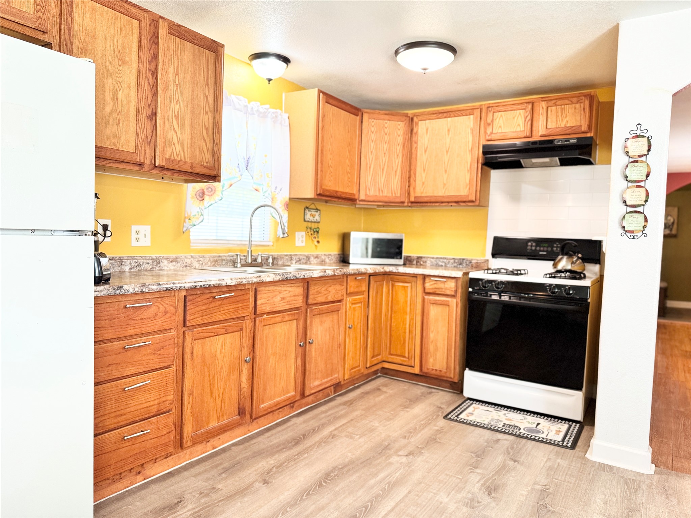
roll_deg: -1.9
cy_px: 259
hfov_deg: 71.6
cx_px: 346
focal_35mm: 24
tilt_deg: -3.3
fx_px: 479
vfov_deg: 56.8
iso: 125
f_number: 1.78
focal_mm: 6.76
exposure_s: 1/120
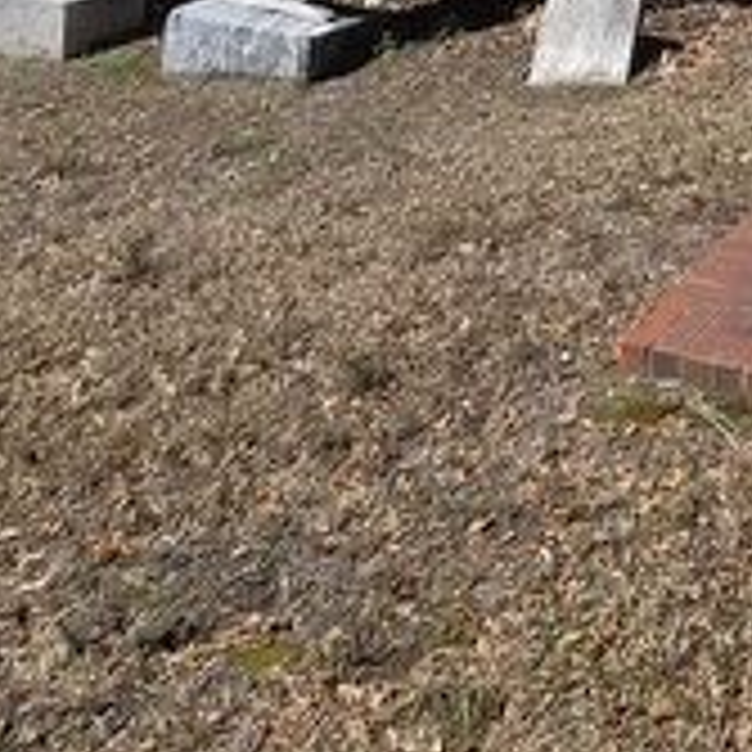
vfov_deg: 23.0
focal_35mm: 55
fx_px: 1352
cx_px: 905
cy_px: -468
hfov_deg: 27.3
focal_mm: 2.2
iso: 50
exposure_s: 1/3059
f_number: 2.2
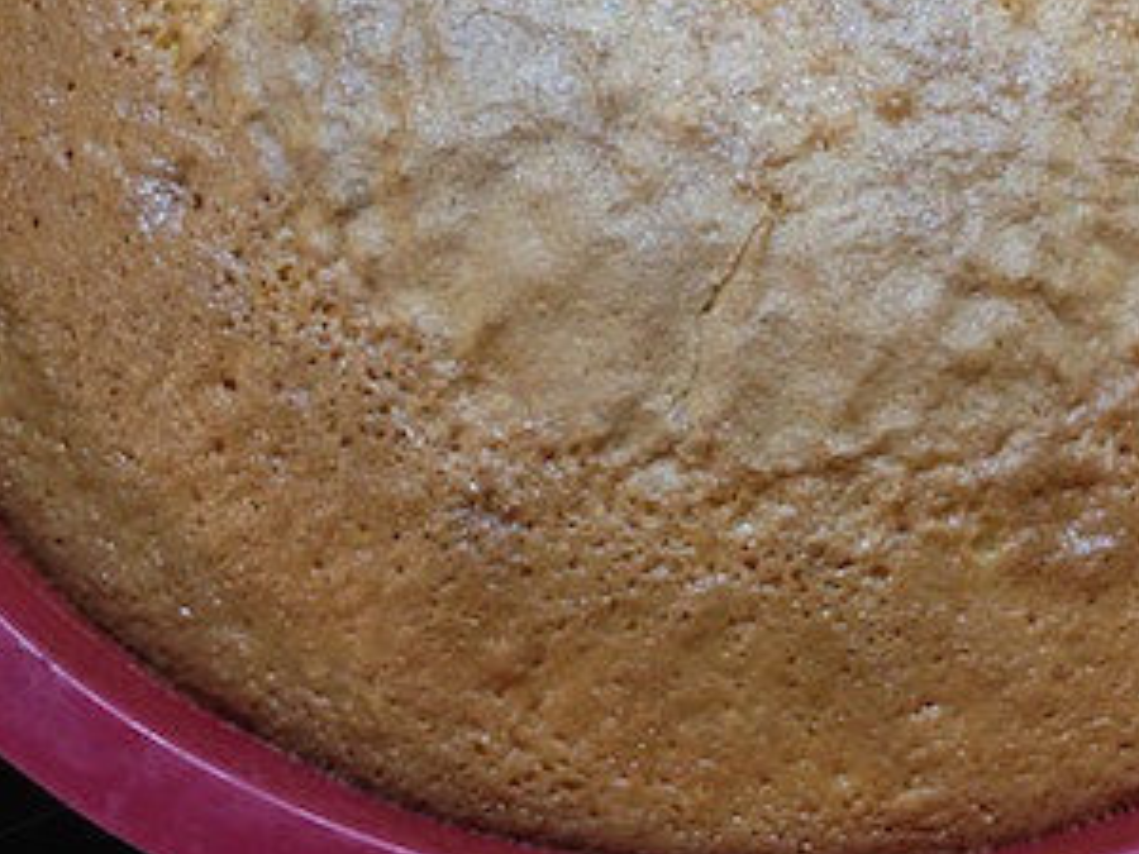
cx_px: 831
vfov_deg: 20.6
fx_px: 2303
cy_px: 87
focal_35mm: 70
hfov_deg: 27.5
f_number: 2.4
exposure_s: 1/20
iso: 250
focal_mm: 4.28
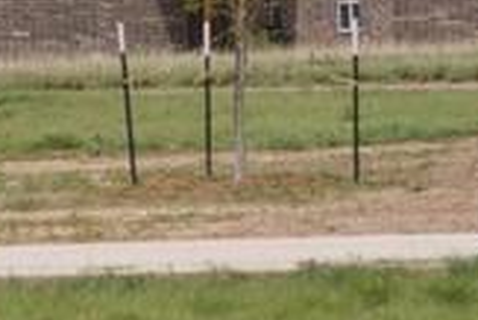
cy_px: -176
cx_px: 100
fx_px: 8212
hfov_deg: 3.3
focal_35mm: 618
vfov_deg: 2.2
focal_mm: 105
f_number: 5.6
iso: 100
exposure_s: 1/1000
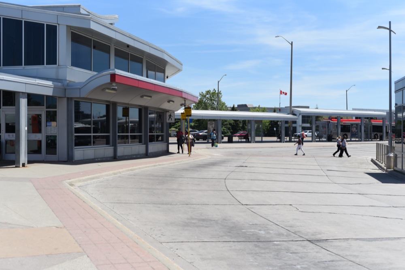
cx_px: 202
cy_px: 135
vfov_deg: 27.0
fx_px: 563
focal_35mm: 50
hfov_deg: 39.6
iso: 200
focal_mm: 50
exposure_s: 1/2500
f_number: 4
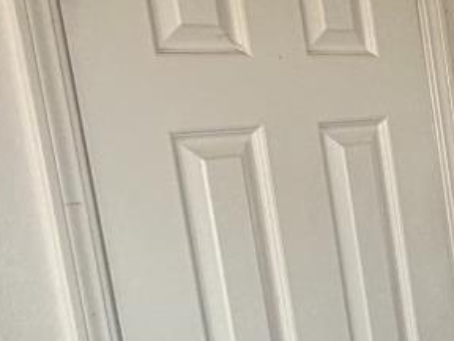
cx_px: 654
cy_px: 257
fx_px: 957
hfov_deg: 22.5
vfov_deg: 20.0
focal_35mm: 73
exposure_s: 1/121
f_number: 2.2
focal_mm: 2.22
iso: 160
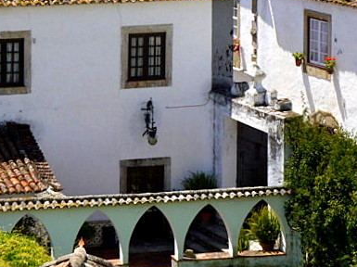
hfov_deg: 8.7
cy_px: -51
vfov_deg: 6.4
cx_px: 211
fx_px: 2360
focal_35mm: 229
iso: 100
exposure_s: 1/160
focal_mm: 43
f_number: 7.1
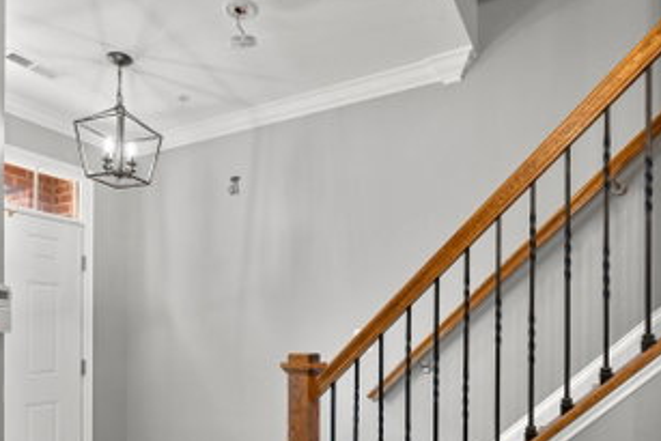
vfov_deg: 49.2
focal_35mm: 25
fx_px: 459
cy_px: 333
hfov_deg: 71.5
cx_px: 333
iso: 500
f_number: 9.5
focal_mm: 16
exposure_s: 1/1.43
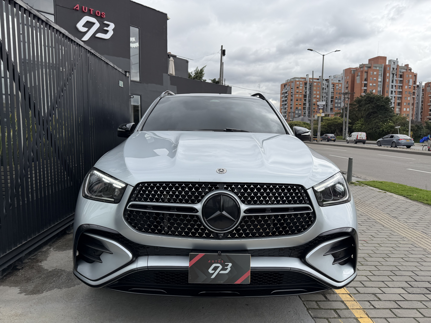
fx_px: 299
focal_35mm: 24
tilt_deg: -5.9
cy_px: 162
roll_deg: -0.3
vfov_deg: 56.8
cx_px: 216
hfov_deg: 71.6
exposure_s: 1/2169
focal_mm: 6.76
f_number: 1.78
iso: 80
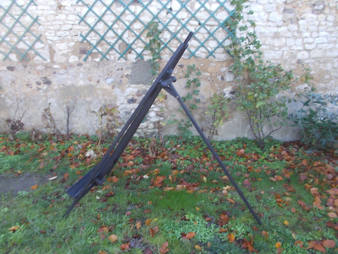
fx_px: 254
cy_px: 127
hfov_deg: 67.3
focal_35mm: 26
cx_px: 169
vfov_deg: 53.1
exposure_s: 1/30
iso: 80
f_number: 3.2
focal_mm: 4.6
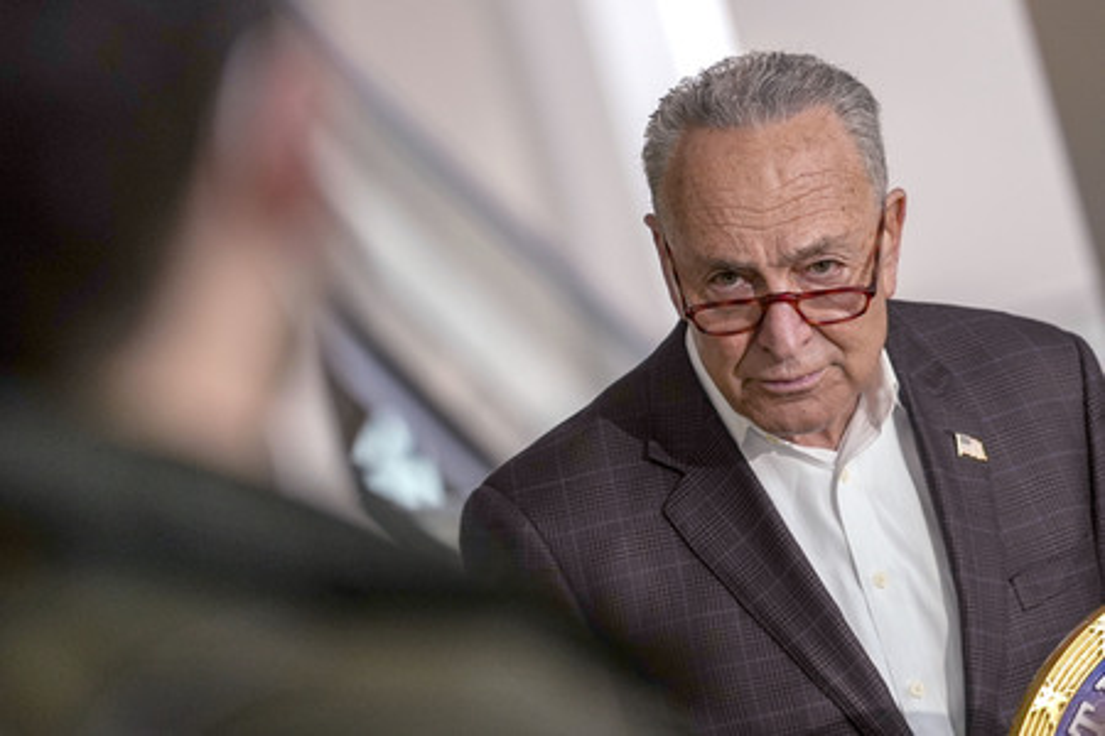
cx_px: 552
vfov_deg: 6.1
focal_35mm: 226
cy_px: 368
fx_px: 6936
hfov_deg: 9.1
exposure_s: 1/320
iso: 2500
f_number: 5.6
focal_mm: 226
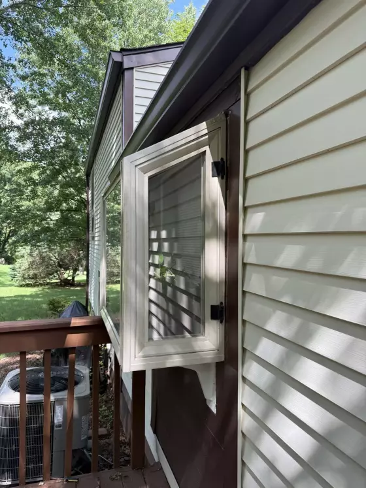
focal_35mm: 24
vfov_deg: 71.6
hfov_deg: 56.8
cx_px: 183
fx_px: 338
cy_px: 244
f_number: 1.78
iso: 80
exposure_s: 1/473
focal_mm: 6.76
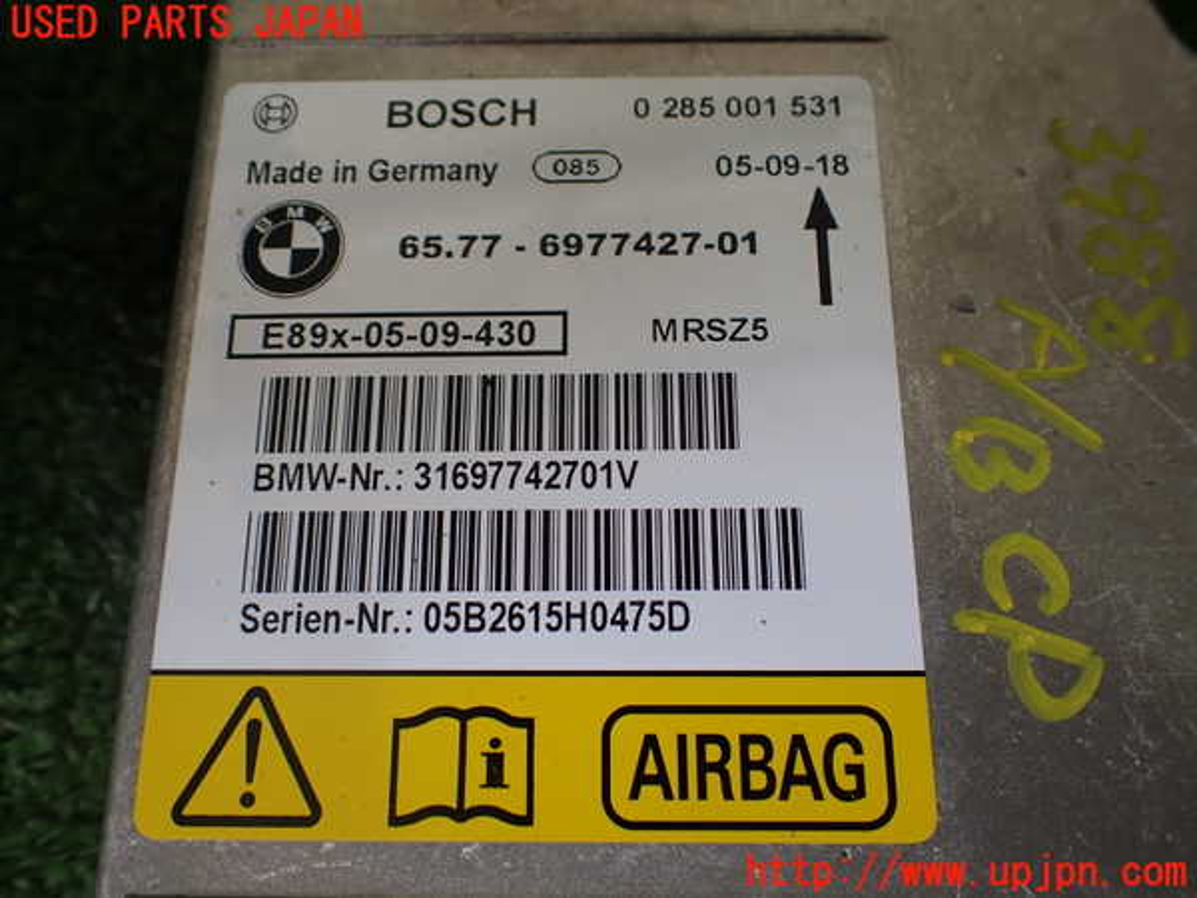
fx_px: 1037
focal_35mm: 30
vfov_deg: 46.8
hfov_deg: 60.0
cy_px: 449
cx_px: 598
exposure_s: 1/125
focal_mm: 5.4
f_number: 2.3
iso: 100
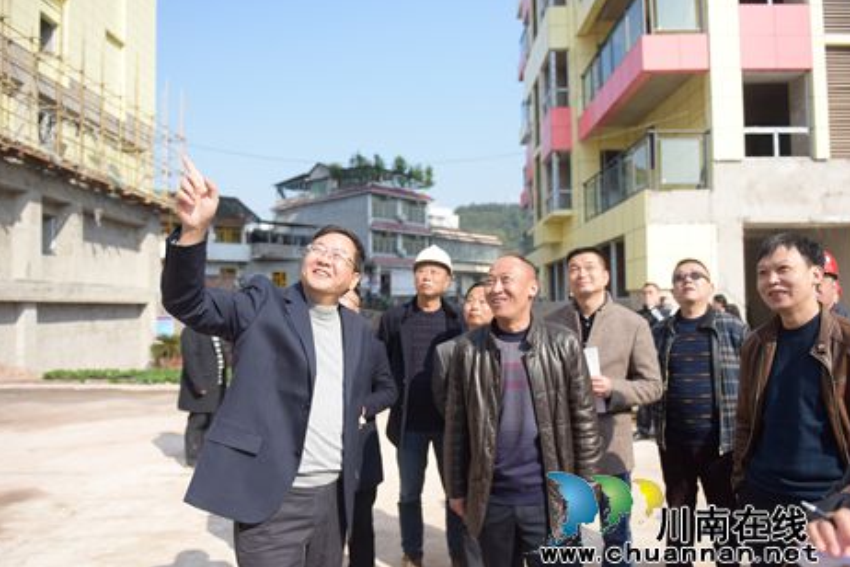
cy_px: 300
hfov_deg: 69.4
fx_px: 614
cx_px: 419
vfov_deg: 49.5
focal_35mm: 26
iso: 800
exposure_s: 1/8000
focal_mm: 24
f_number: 2.8
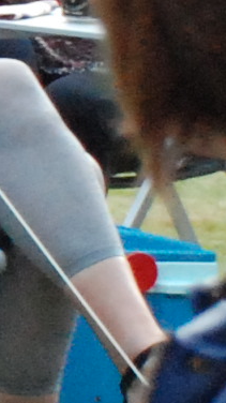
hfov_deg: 1.5
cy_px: 42
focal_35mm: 778
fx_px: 8303
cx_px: -1664
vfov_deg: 2.8
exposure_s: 1/100
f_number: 5
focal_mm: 48
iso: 1600
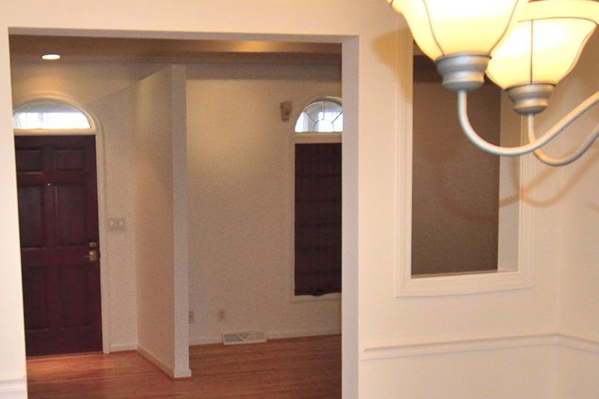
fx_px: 765
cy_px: 296
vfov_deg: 28.8
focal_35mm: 46
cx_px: 130
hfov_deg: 41.1
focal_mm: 12
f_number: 4.8
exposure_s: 1/200
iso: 400
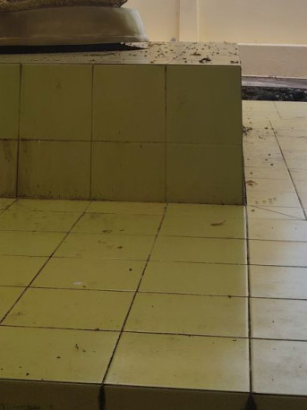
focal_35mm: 76
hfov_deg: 19.4
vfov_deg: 22.9
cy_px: -122
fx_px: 900
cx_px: 141
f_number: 1.75
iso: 100
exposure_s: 1/714
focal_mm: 5.25
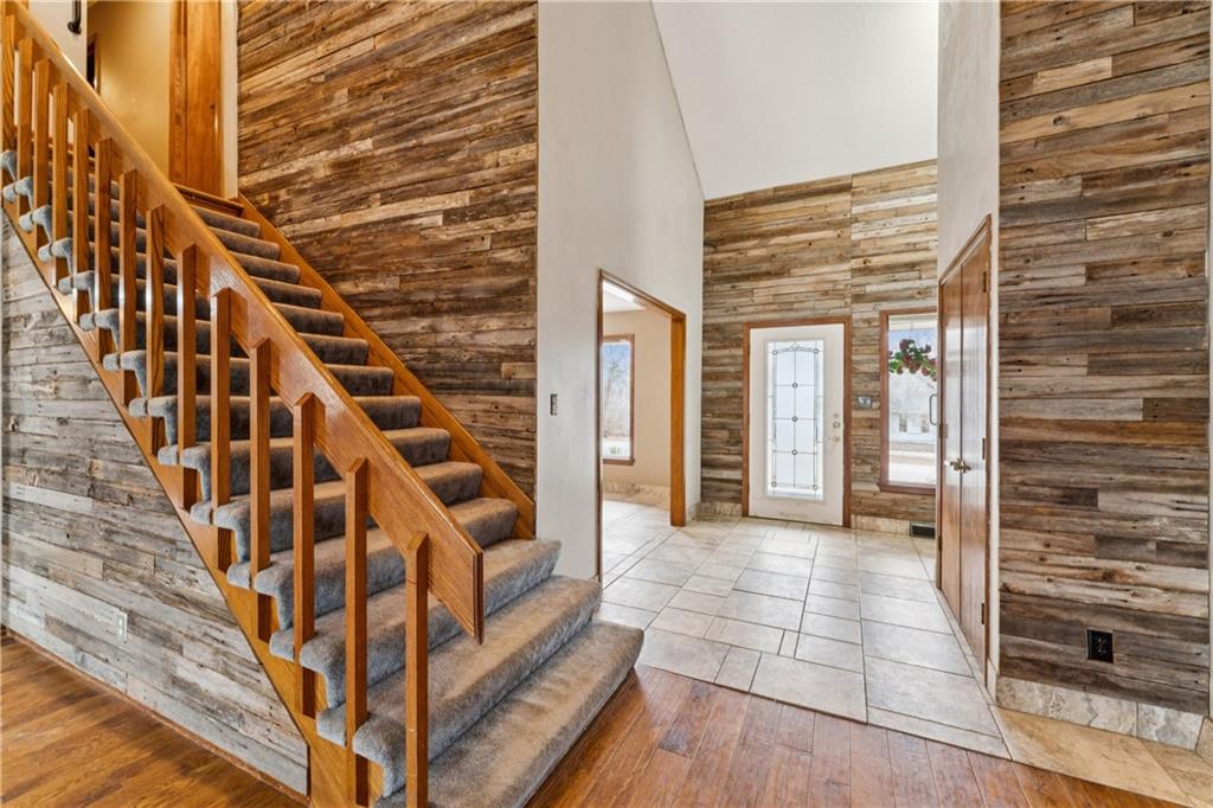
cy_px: 404
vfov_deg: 81.2
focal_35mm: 14
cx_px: 606
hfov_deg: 104.3
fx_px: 472
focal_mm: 14
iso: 400
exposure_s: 1/2
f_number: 13
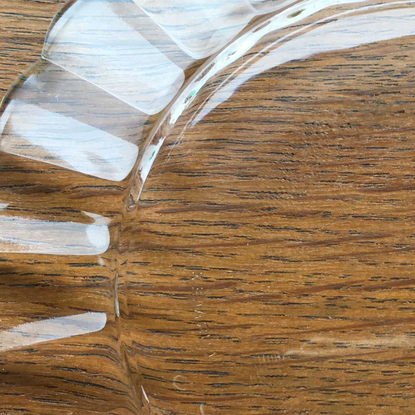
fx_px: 977
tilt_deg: -82.7
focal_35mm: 72
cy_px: 258
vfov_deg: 23.9
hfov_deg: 23.2
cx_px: 398
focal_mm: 4.15
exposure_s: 1/120
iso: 40
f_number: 2.2
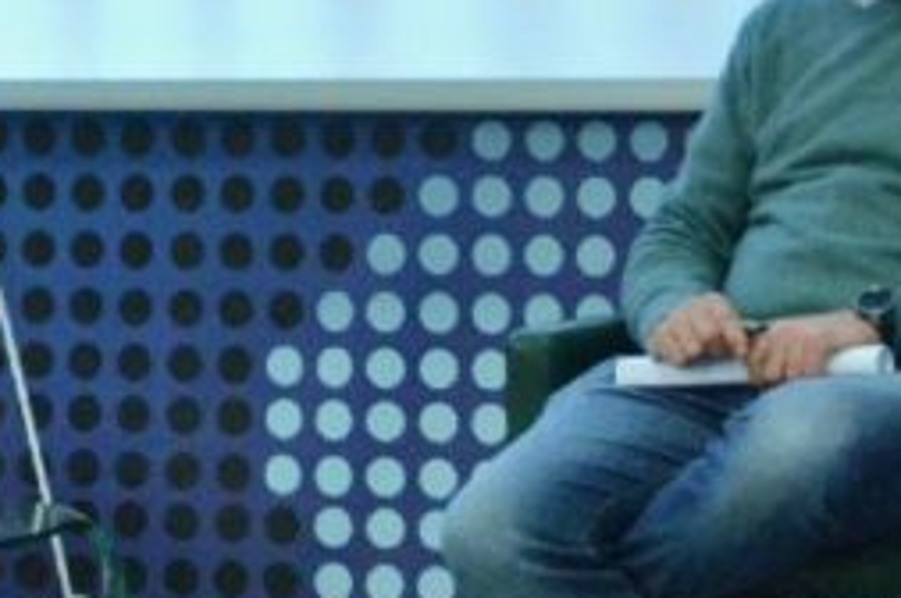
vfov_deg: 6.6
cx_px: 349
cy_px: -208
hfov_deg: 10.0
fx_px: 5124
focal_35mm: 205
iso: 1100
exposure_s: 1/60
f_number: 3.5
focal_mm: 18
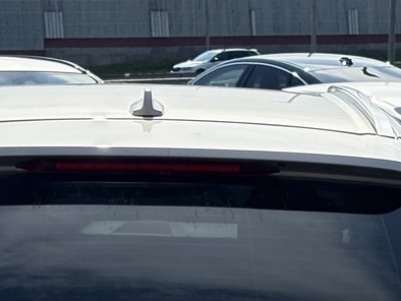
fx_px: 2202
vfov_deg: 7.6
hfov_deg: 10.4
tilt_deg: -12.0
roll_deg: +0.7
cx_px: 123
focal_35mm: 190
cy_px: 511
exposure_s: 1/4065
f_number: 1.6
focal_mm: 5.96
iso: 50
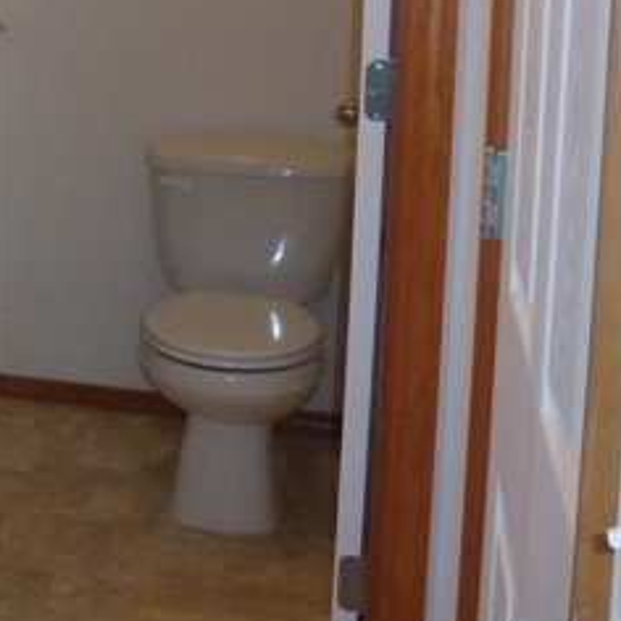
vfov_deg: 23.4
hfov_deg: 20.6
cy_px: 61
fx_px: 1461
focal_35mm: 72
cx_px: -303
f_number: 3.3
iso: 200
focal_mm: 4.3
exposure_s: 1/60
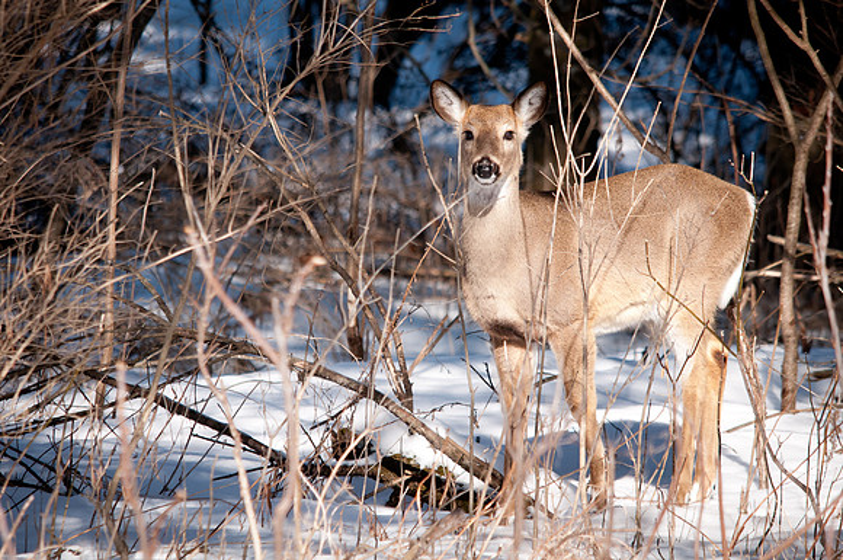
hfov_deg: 3.6
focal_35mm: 570
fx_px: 13329
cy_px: 280
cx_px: 422
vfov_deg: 2.4
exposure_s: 1/1000
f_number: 6.7
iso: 500
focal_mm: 380
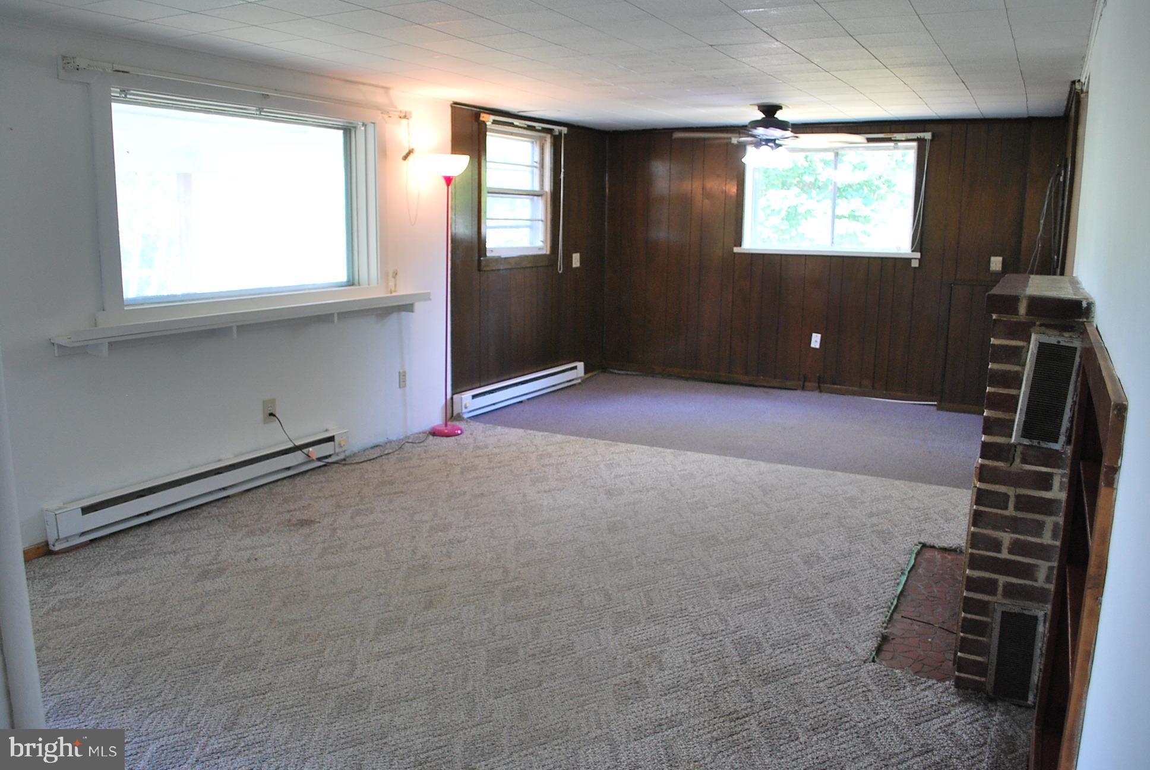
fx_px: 864
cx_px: 575
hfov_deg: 67.3
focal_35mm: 27
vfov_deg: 48.0
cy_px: 385
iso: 360
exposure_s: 1/30
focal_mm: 18
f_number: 3.5
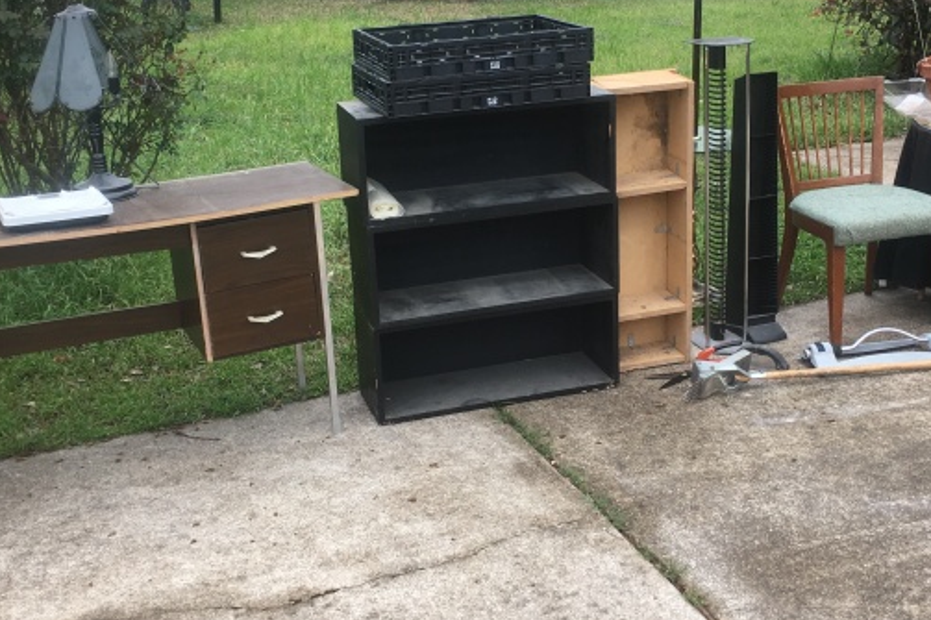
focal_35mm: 48
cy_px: 255
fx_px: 1241
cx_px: 498
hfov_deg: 41.1
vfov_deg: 28.0
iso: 25
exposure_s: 1/442
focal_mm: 4.15
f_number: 2.2
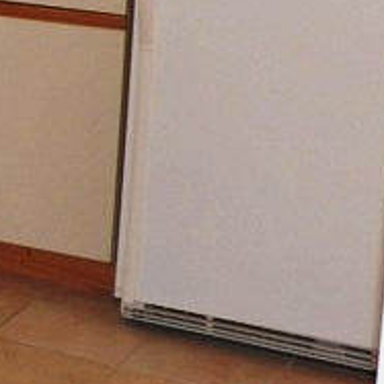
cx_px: -565
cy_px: -99
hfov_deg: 11.0
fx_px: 1657
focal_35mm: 132
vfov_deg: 12.8
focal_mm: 4.9
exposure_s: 1/50
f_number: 2.8
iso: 125
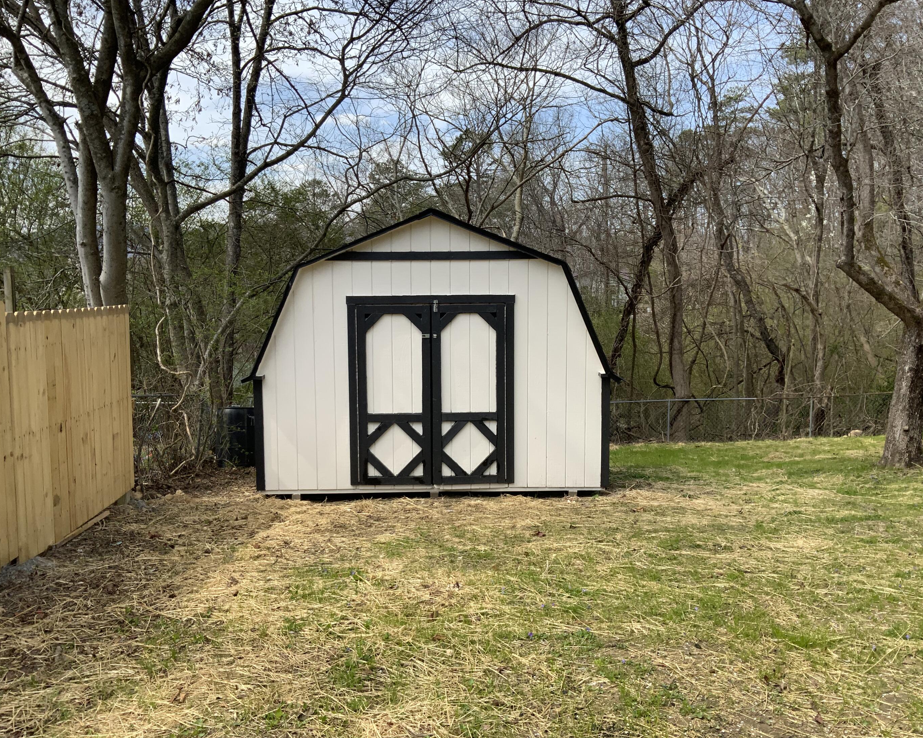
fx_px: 847
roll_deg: -0.7
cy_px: 362
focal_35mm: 31
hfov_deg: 57.2
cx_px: 469
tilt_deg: -5.8
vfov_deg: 47.1
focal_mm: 3
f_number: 1.8
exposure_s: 1/739
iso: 16
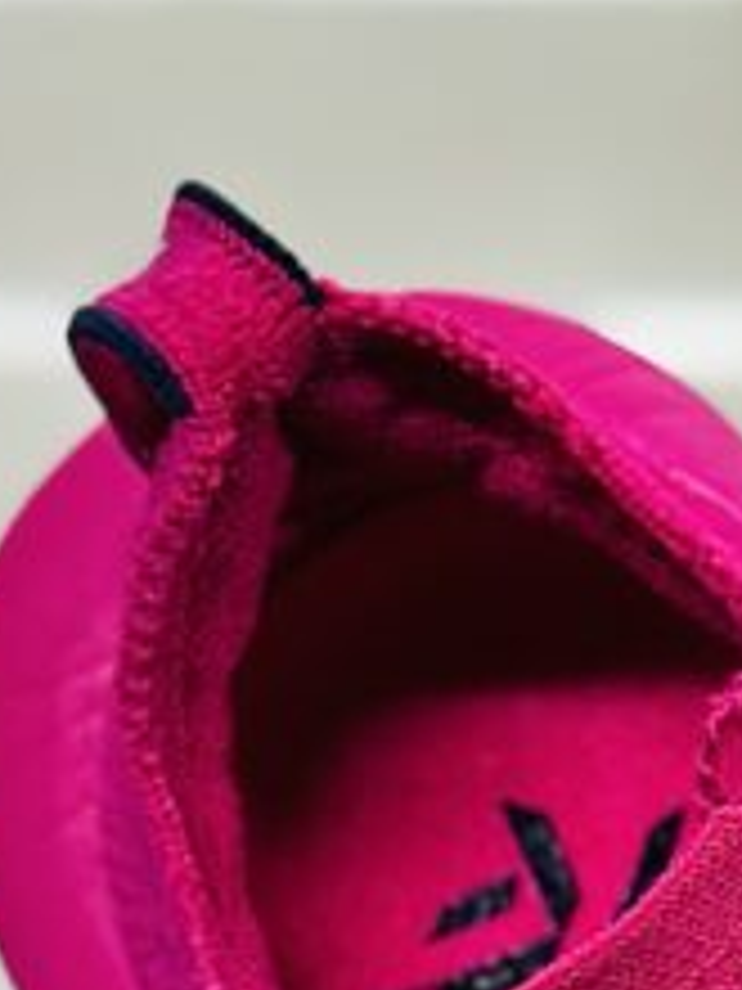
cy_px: 1762
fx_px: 5830
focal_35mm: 204
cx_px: 1147
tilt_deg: -57.2
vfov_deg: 9.3
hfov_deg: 7.2
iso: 100
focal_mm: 6.86
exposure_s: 1/121
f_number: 1.78
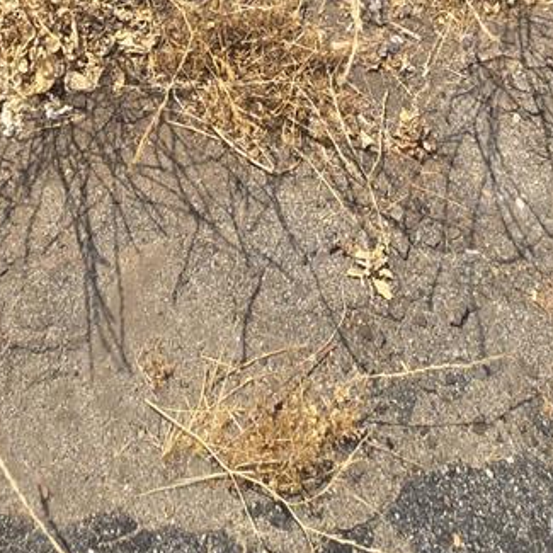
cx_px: 195
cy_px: -495
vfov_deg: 20.2
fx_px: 958
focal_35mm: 53
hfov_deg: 32.0
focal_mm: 2.2
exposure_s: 1/3185
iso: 50
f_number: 2.2
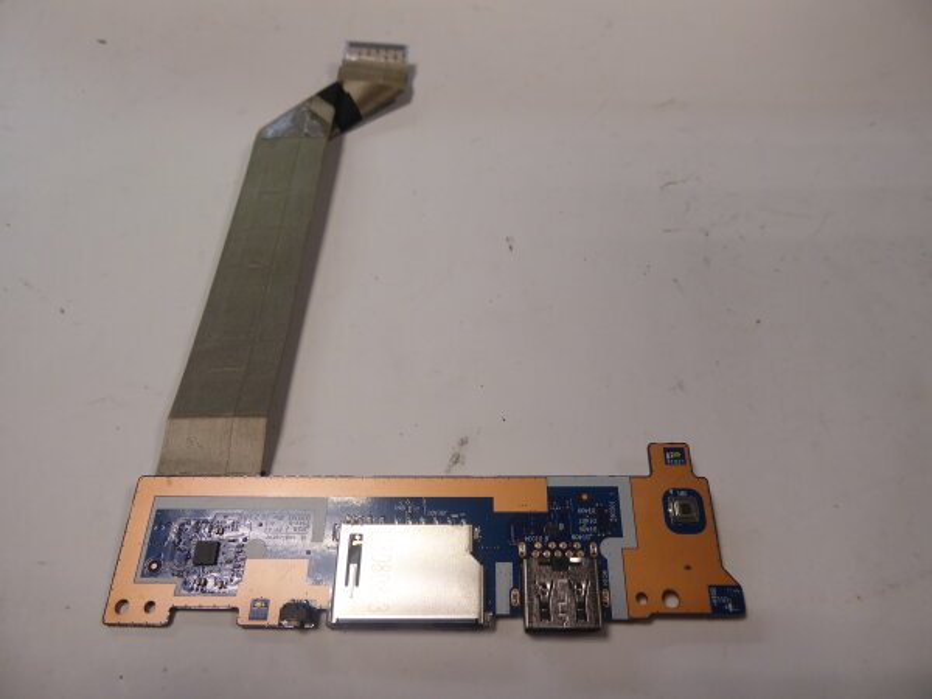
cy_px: 350
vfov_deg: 54.9
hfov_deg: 69.4
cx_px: 466
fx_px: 673
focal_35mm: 25
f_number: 3.3
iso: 125
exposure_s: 1/60
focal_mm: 4.3
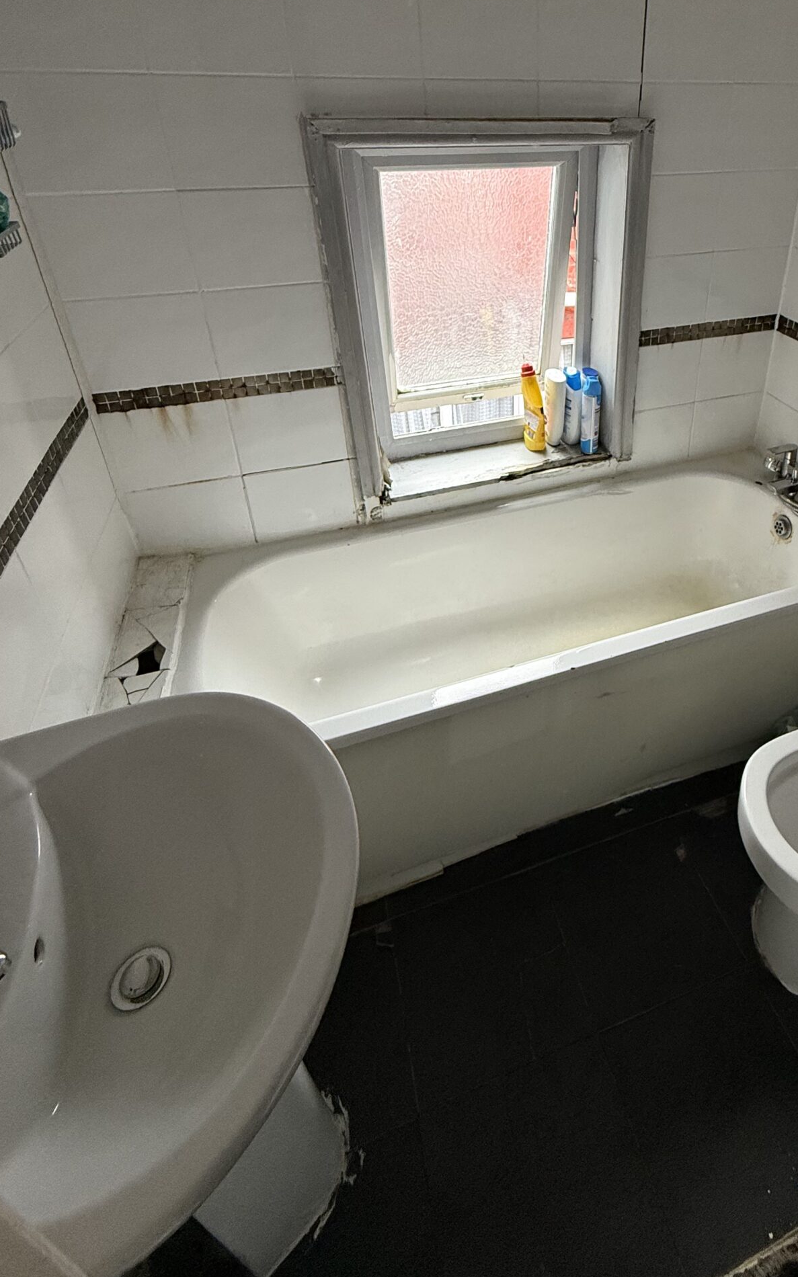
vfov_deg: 82.9
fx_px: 696
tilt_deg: -28.8
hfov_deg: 57.8
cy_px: 452
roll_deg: -0.5
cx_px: 555
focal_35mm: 20
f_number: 2.2
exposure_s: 1/99
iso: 320
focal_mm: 2.22
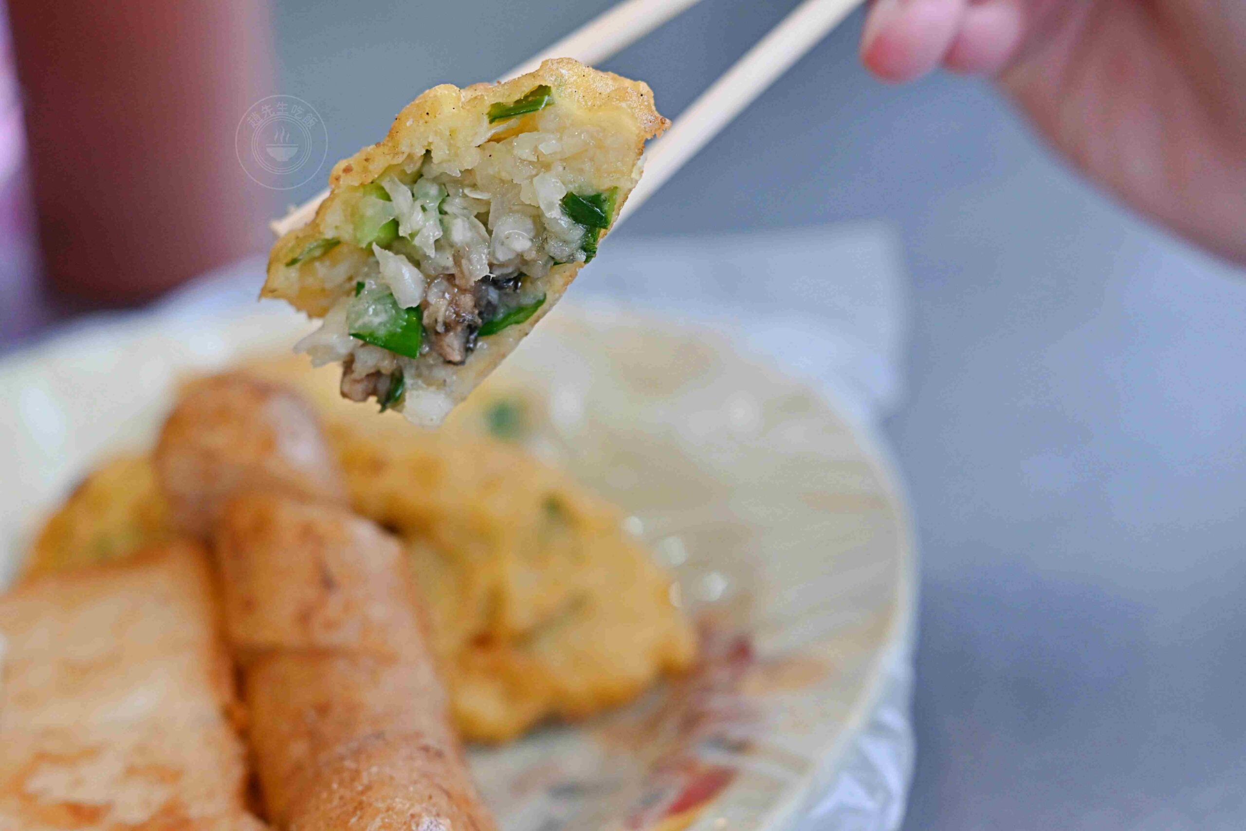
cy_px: 416
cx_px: 623
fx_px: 2596
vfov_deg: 18.2
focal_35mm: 75
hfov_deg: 27.0
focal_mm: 50
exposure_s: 1/200
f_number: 3.2
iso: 560
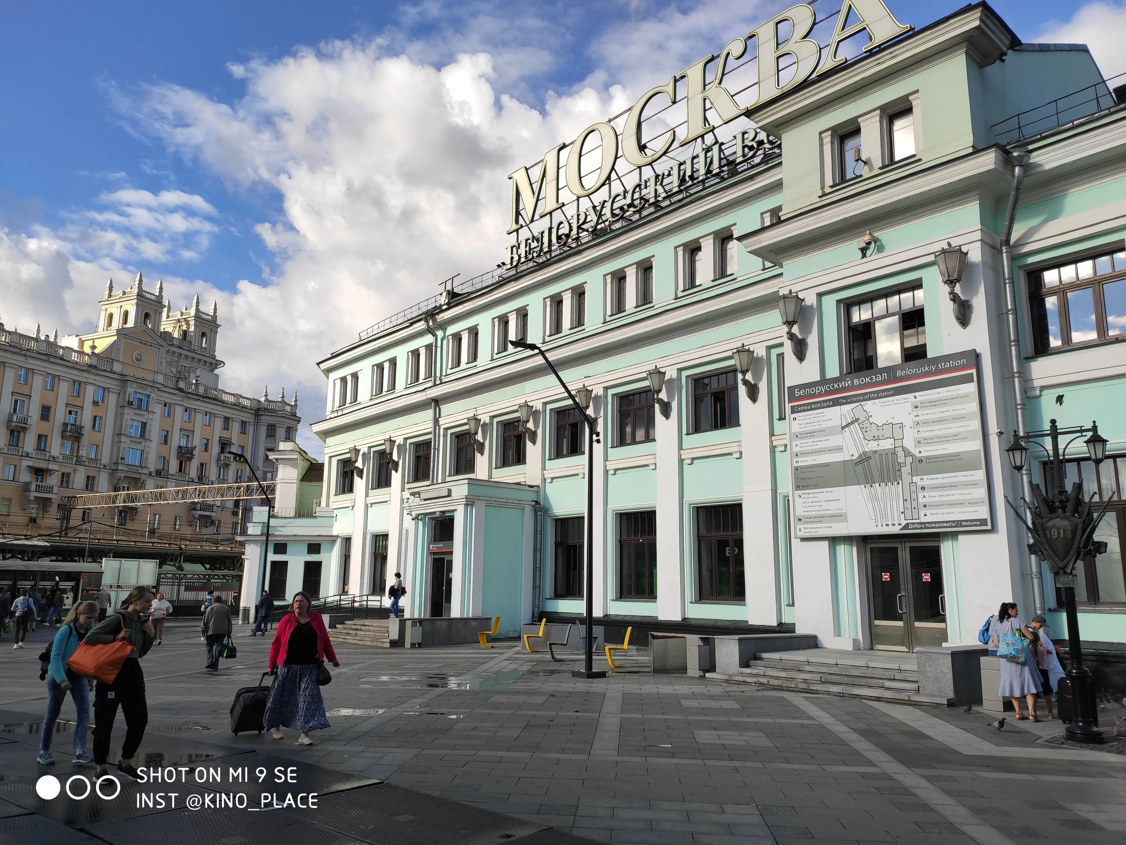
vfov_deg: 53.1
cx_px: 563
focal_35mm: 26
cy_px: 422
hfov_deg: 67.3
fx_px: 846
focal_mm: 4.77
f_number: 1.75
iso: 112
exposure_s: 1/1221
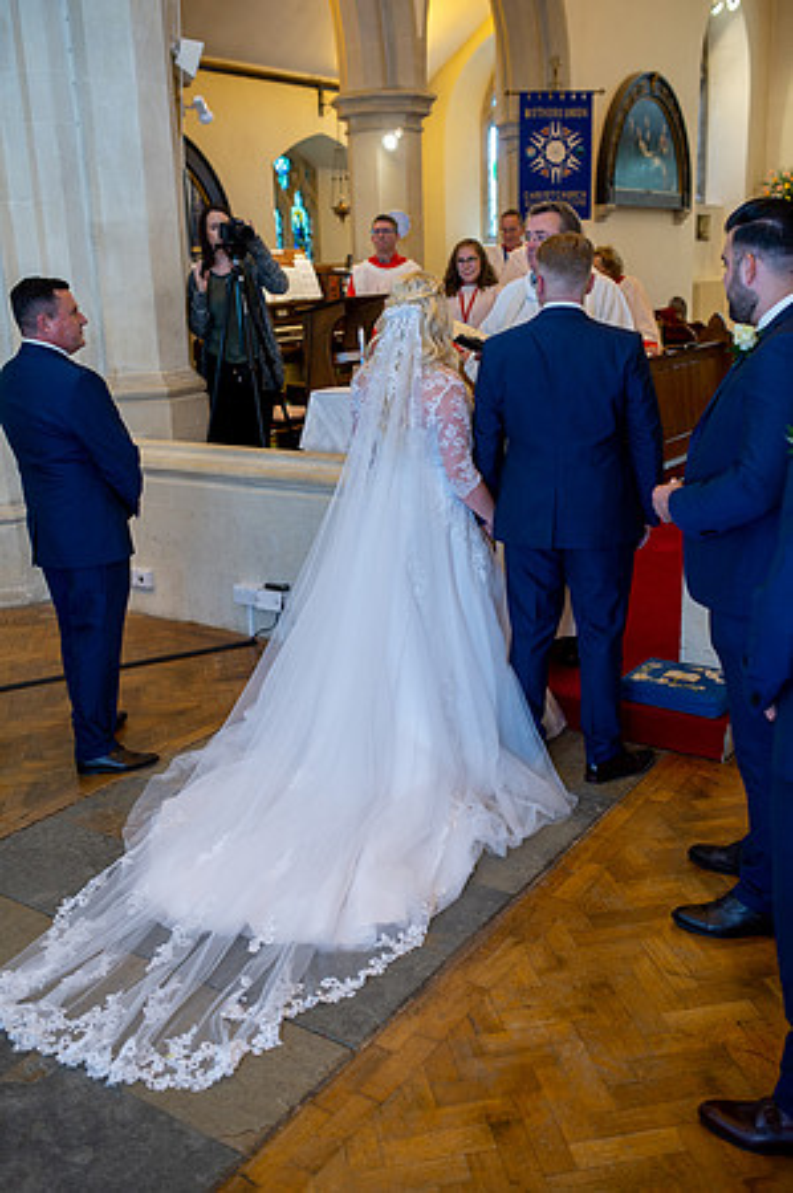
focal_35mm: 35
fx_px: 1159
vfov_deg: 54.5
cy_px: 596
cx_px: 396
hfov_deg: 37.8
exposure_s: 1/125
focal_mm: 35
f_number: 2.8
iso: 800
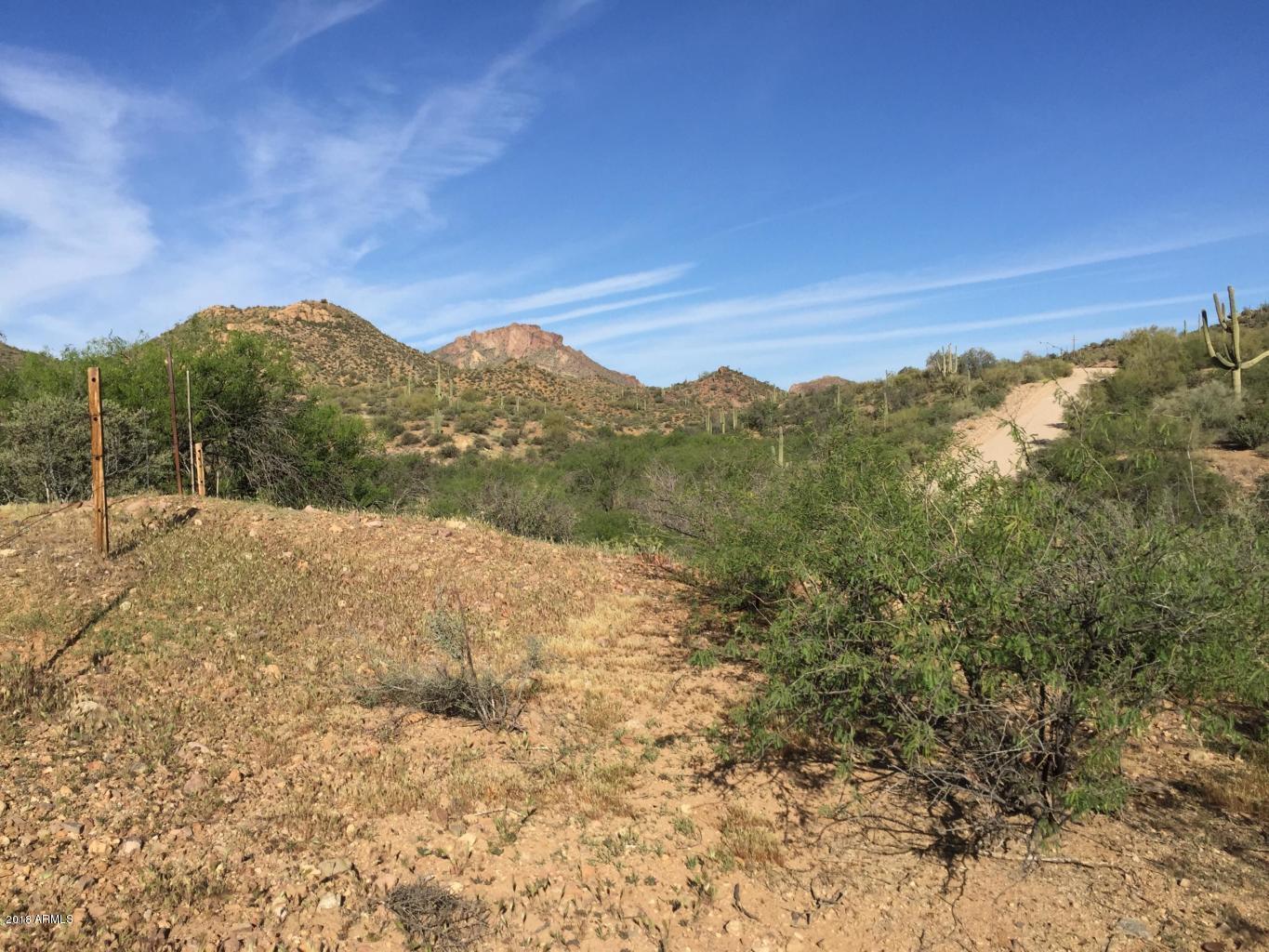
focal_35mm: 29
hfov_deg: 61.7
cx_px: 634
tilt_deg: -1.9
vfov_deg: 48.2
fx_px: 1063
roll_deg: +0.5
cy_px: 476
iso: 32
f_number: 2.2
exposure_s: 1/2639
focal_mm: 4.15
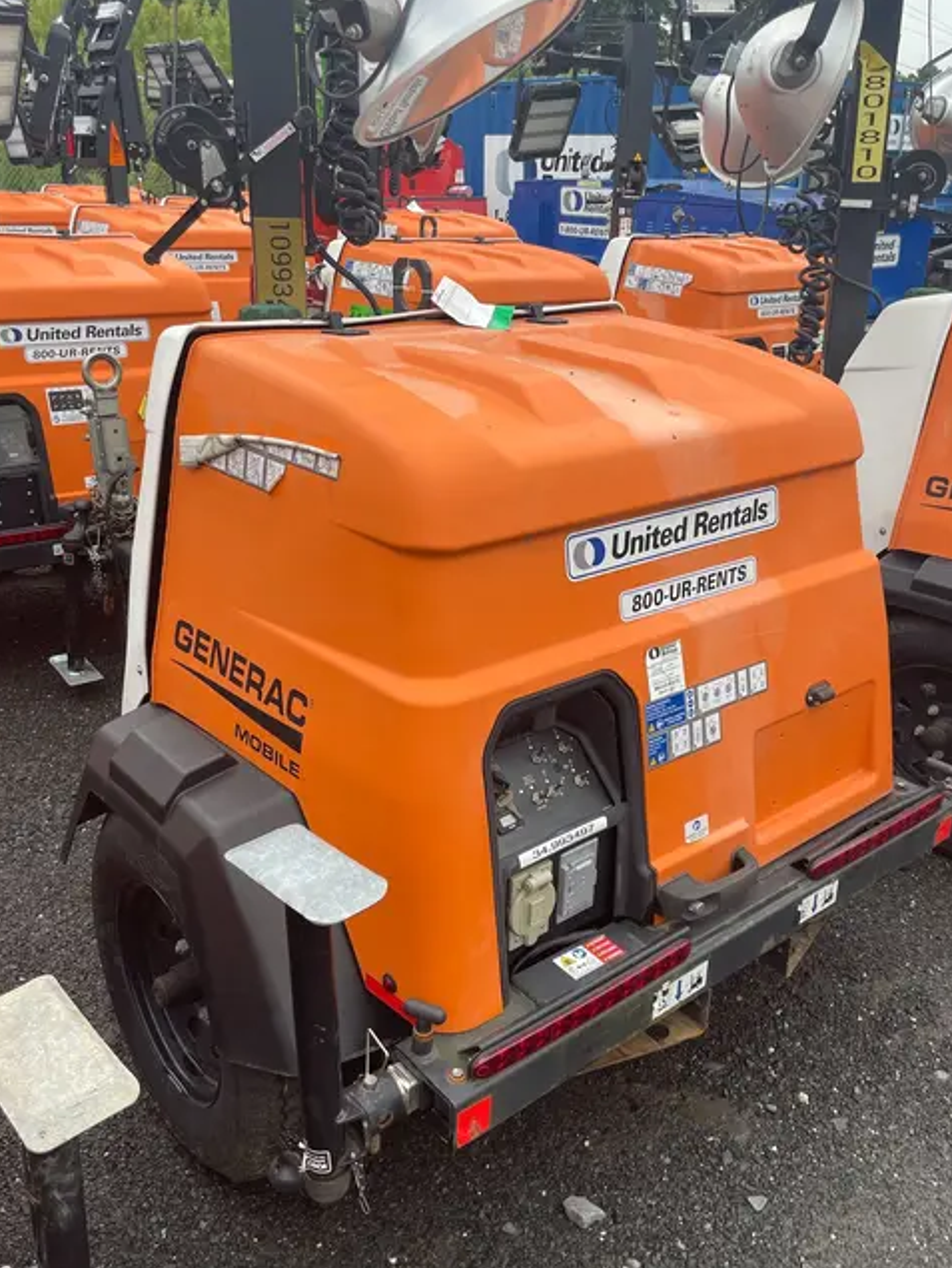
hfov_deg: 46.8
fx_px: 1099
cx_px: 511
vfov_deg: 59.9
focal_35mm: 30
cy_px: 610
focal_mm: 4.2
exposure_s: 1/502
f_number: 1.6
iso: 32
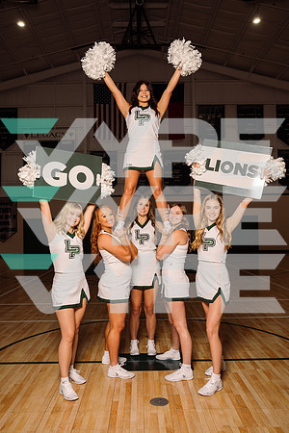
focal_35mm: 30
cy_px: 216
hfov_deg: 43.6
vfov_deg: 61.9
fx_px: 361
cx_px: 144
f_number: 7.1
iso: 640
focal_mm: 30
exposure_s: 1/200
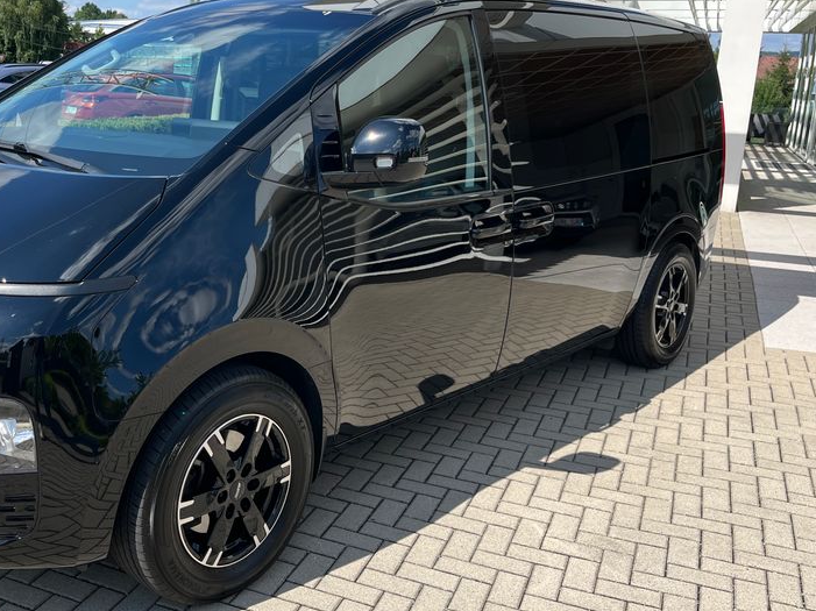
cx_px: 267
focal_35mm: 38
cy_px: 276
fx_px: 895
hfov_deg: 48.1
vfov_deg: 37.7
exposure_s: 1/2222
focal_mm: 5.1
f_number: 1.6
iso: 50
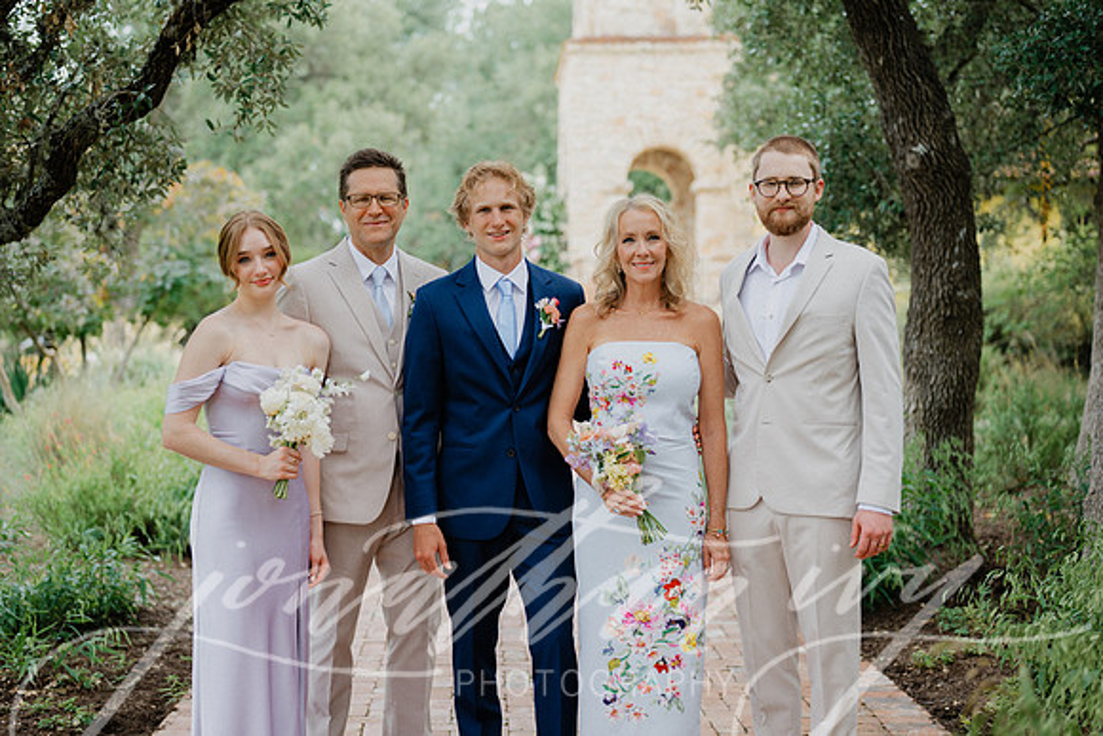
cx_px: 506
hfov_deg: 36.8
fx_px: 1659
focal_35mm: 54
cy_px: 338
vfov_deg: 25.0
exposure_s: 1/640
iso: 160
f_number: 2.2
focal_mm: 50
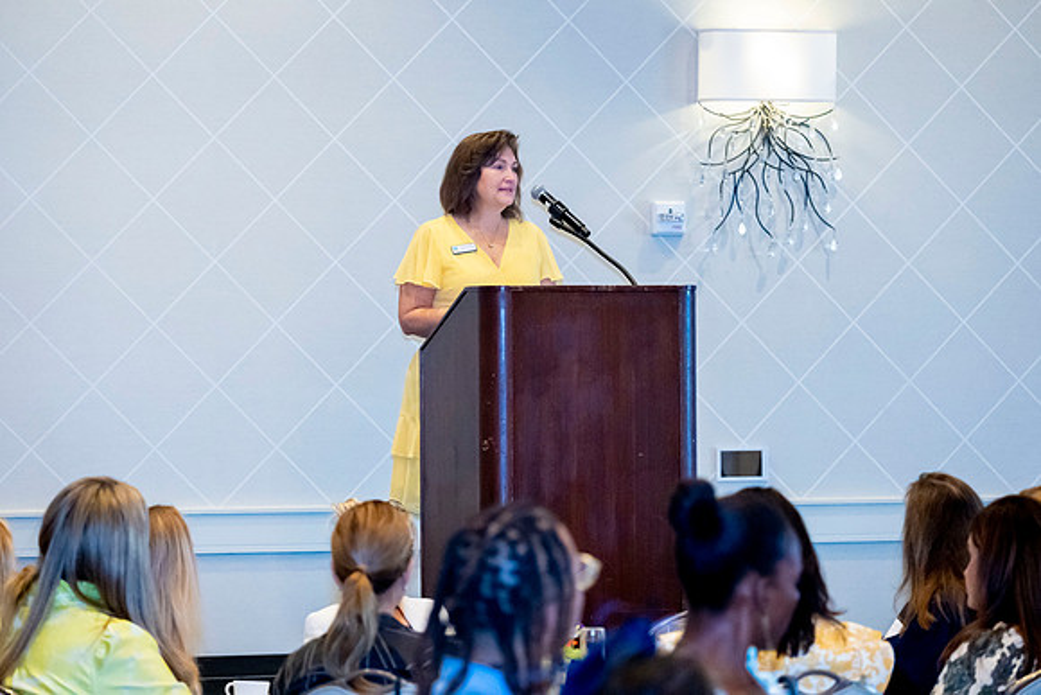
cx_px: 520
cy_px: 263
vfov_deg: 9.2
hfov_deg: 13.8
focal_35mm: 149
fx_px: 4310
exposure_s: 1/200
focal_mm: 120
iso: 8000
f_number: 4
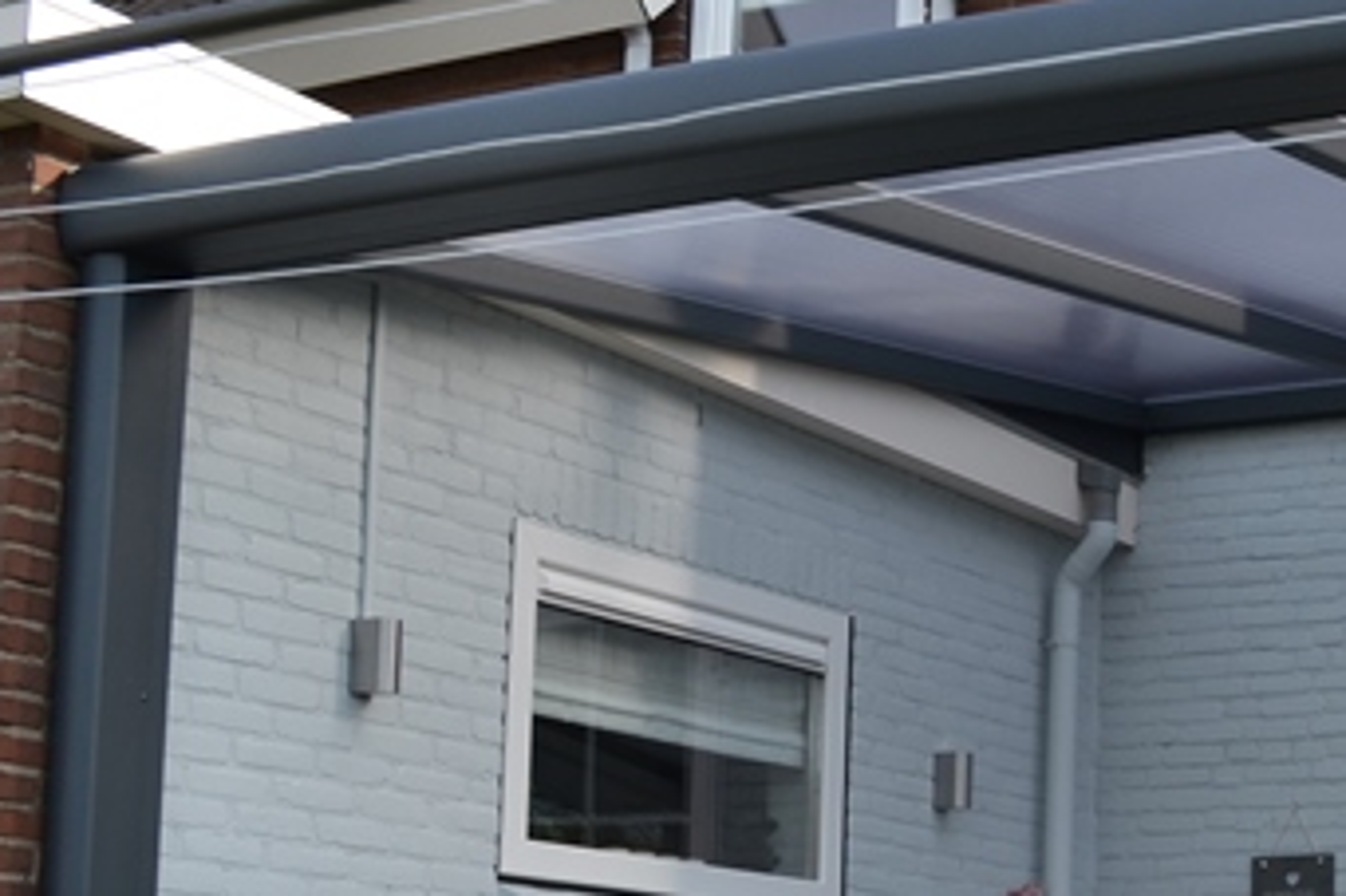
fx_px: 2728
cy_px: 916
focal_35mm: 73
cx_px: 1539
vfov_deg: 18.1
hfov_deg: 25.4
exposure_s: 1/160
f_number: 5.6
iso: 100
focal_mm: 18
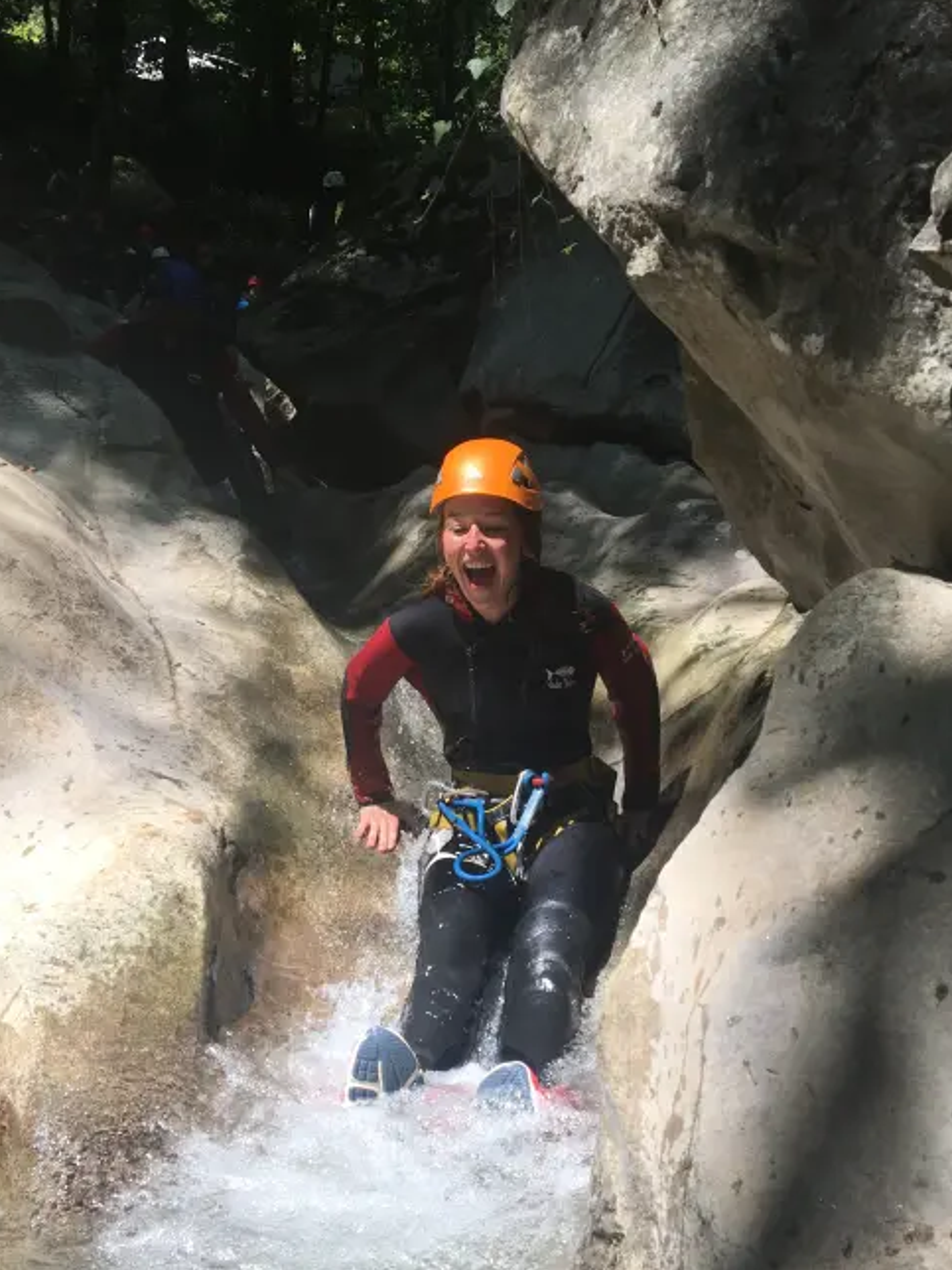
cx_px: 461
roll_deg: -2.9
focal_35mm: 36
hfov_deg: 39.7
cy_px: 736
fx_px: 1320
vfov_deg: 51.1
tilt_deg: -3.1
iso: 25
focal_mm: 4.15
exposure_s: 1/625
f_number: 2.2
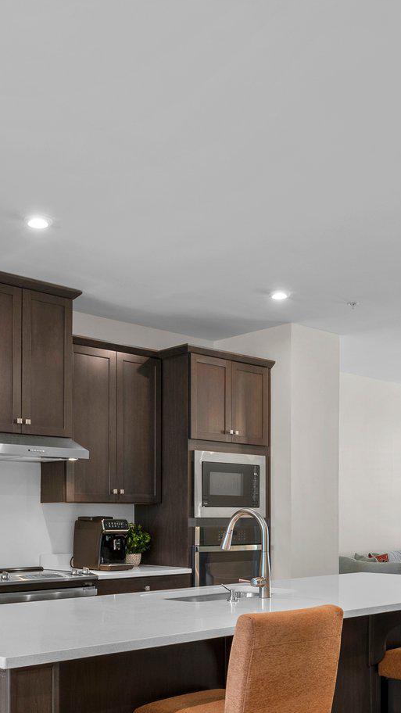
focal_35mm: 40
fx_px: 756
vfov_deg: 49.0
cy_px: 510
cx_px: 156
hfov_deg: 29.6
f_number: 8
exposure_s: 1/6
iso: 200
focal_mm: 17
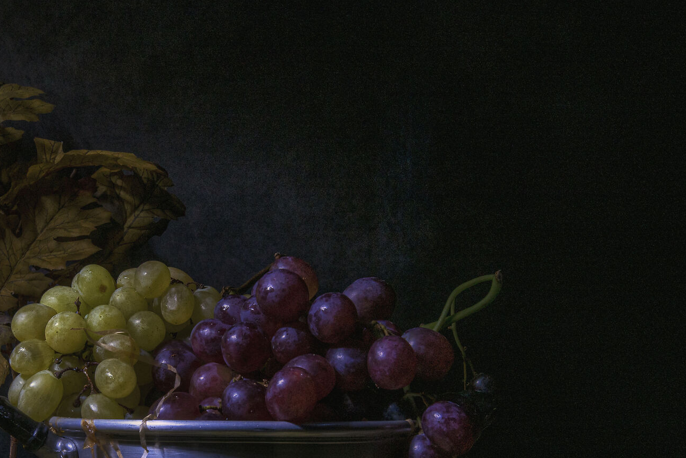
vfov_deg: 20.1
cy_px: 382
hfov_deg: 29.7
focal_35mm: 67
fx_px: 1277
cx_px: 195
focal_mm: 36
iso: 200
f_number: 18
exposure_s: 10
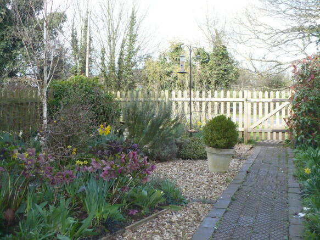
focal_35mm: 37
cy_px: 120
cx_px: 160
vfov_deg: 38.7
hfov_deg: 50.1
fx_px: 342
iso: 200
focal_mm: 6.1
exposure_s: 1/500
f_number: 2.8
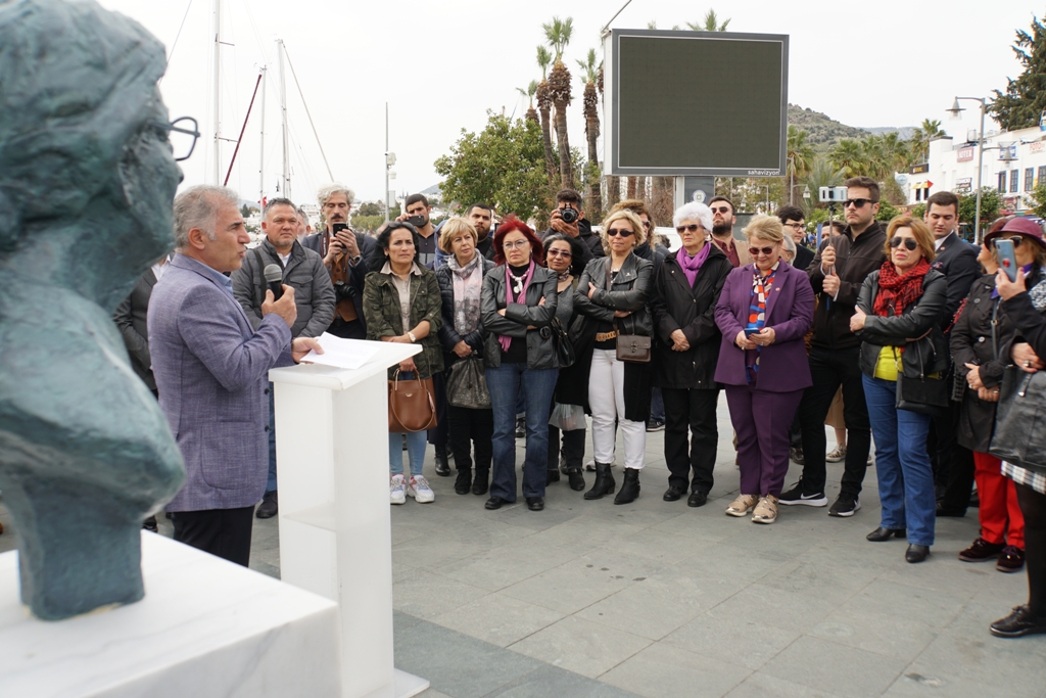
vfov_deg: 41.7
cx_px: 523
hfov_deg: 59.5
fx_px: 915
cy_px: 349
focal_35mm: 32
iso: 100
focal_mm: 21
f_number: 4.5
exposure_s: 1/250
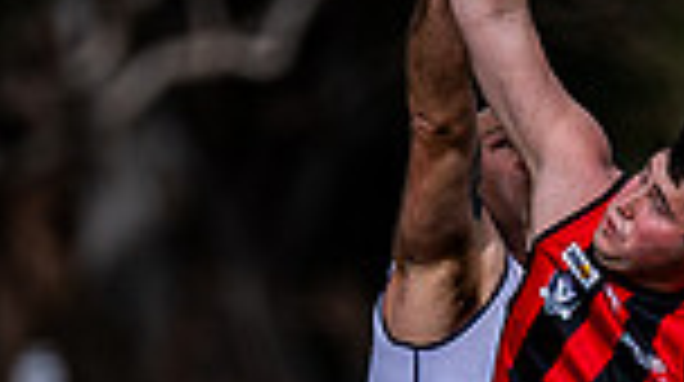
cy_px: 366
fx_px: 59007
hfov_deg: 0.7
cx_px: 617
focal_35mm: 3258
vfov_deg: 0.4
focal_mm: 500
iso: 100
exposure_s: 1/1600
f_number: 4
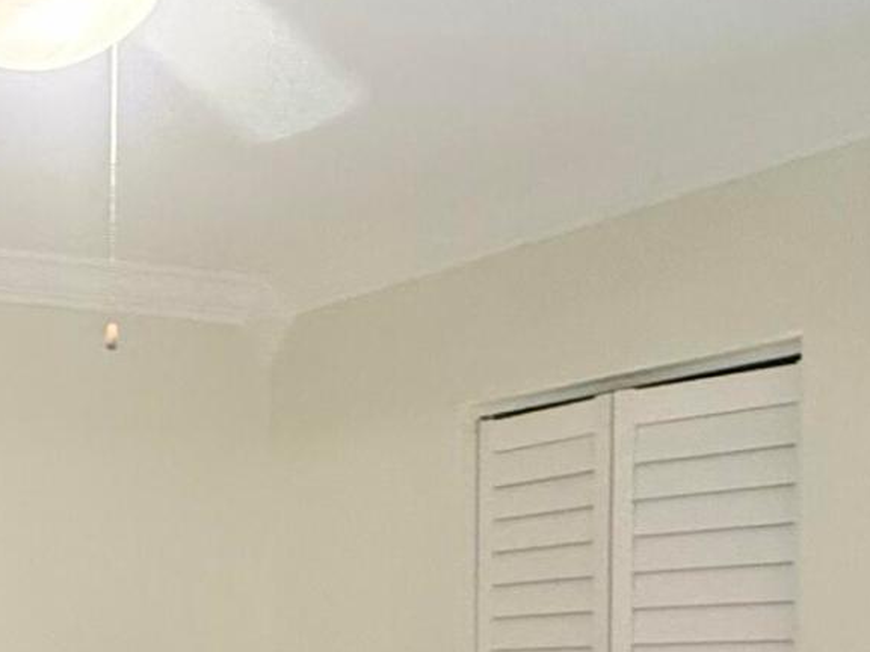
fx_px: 1759
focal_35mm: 70
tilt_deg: +0.2
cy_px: 740
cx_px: -381
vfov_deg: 20.0
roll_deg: -0.1
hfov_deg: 23.2
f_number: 2.2
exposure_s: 1/120
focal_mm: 2.22
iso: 400
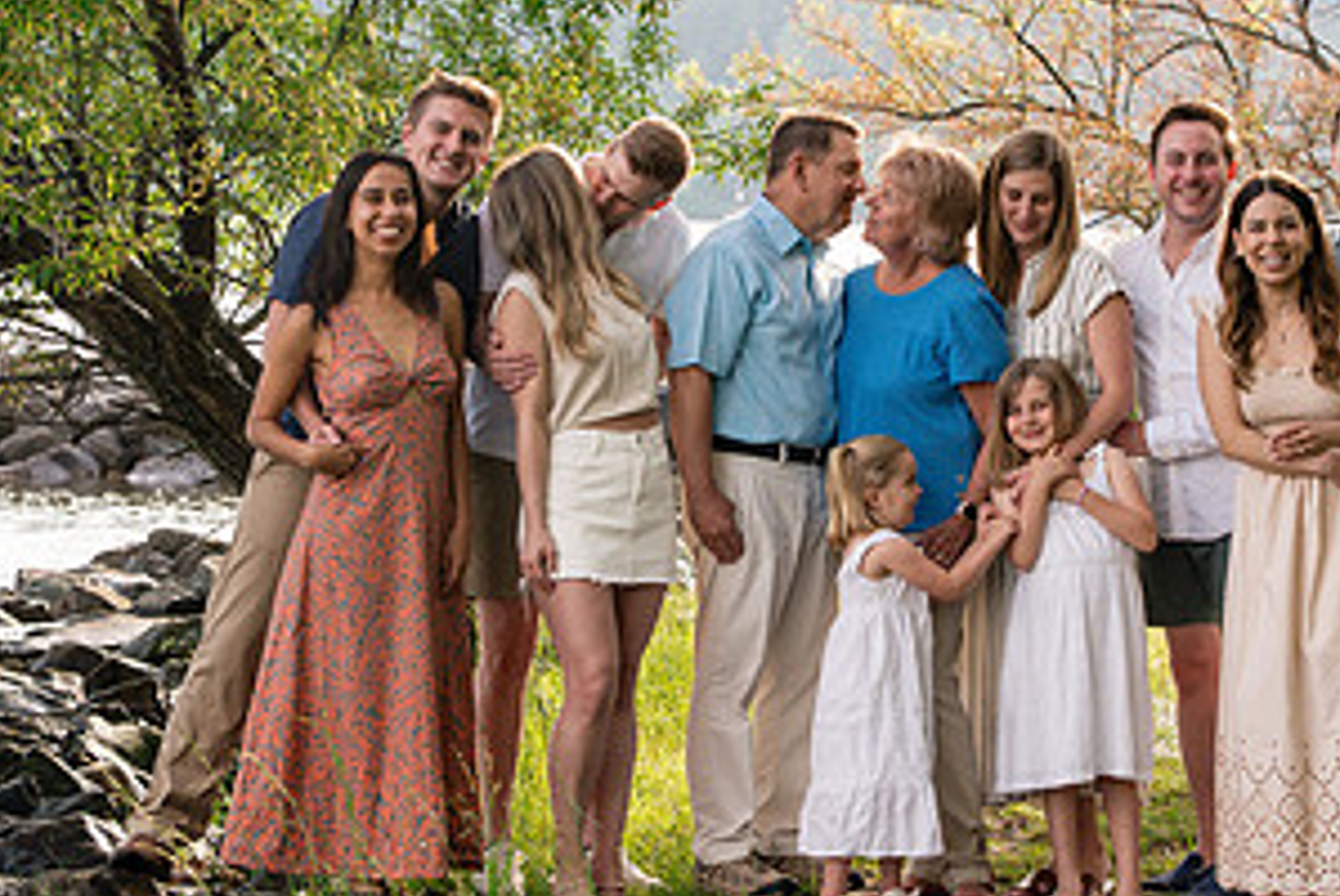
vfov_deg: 8.1
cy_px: 455
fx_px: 6334
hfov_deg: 12.1
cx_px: 901
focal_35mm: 170
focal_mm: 85
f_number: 8
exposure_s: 1/320
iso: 800
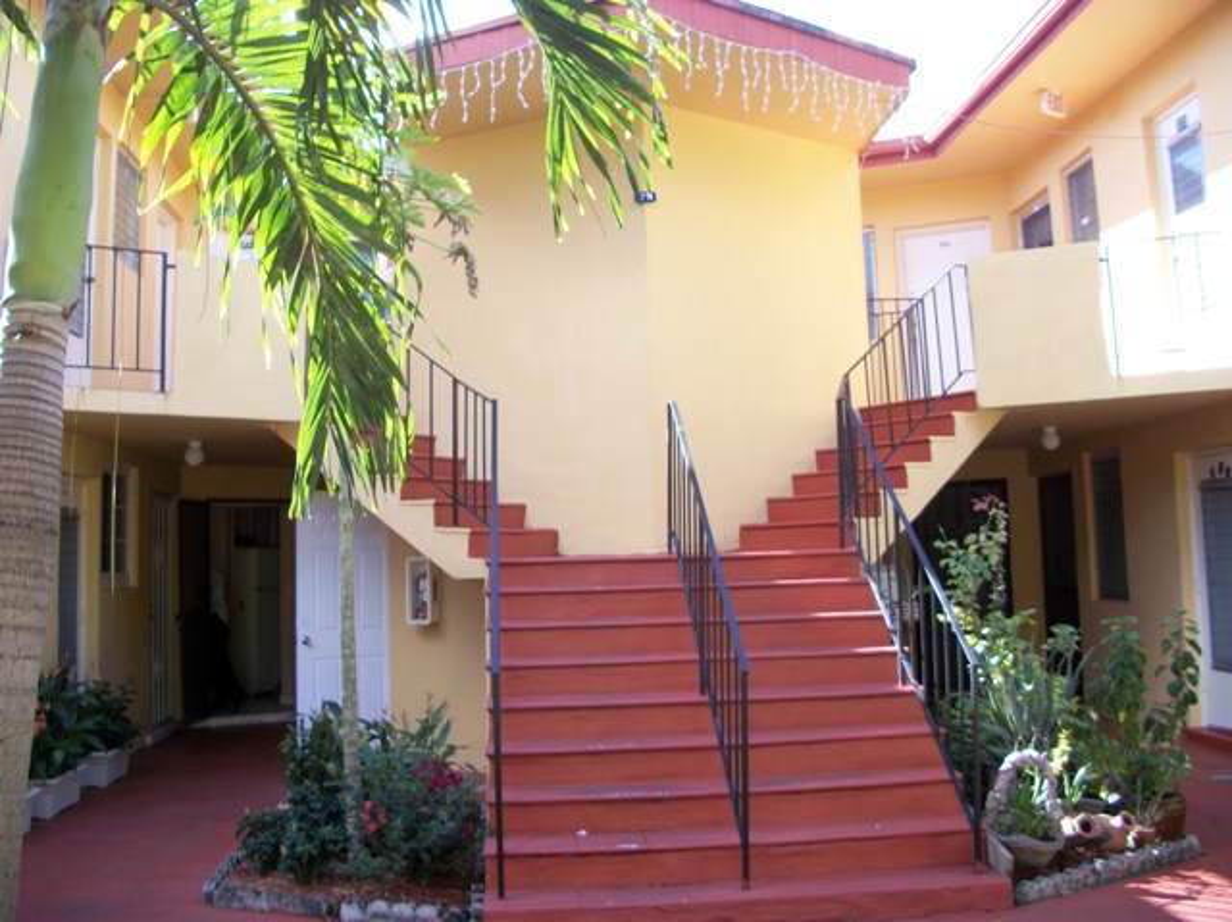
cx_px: 616
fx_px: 1245
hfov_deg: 52.7
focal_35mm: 35
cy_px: 461
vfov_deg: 40.6
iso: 80
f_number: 3.1
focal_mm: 6.3
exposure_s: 1/125
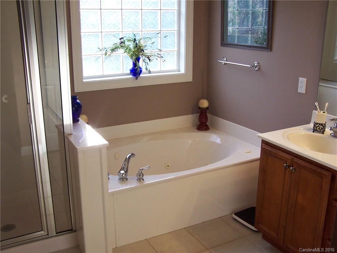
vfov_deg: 37.7
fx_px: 370
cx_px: 168
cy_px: 126
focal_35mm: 38
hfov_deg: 49.0
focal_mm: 6.3
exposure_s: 1/60
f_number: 2.8
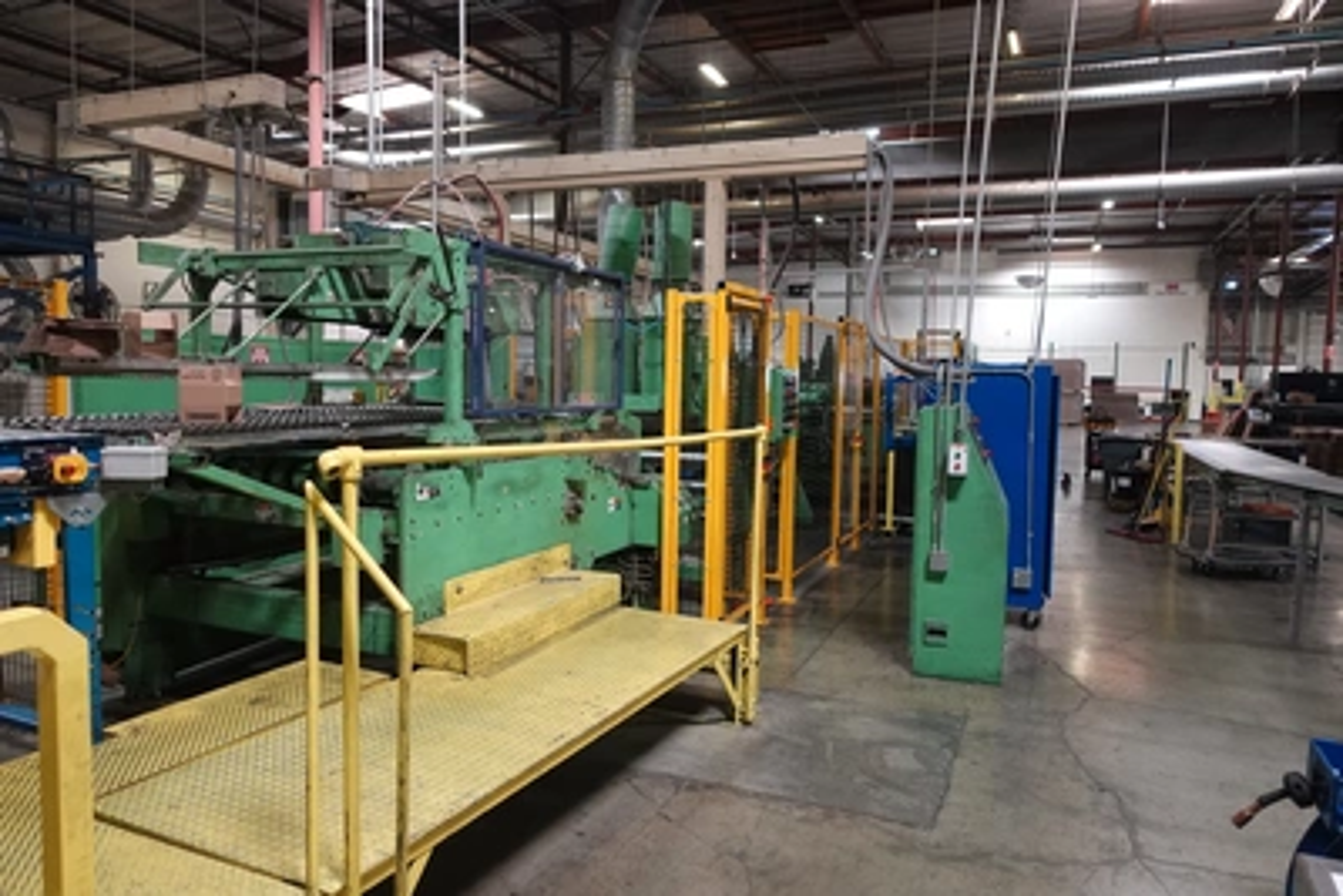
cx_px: 672
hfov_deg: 73.7
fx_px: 896
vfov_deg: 53.2
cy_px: 448
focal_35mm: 24
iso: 1000
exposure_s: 1/250
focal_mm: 8.8
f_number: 1.8
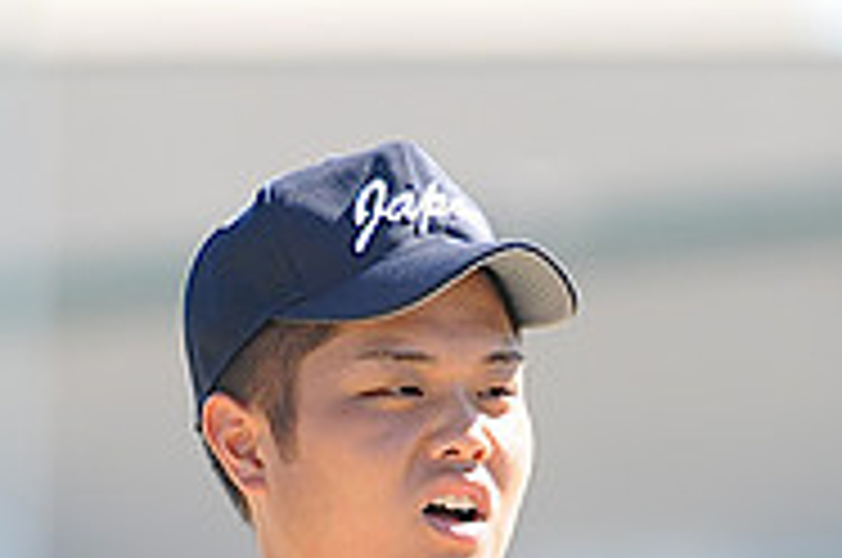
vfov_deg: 1.0
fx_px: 32525
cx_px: 495
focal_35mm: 1393
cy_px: 821
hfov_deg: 1.5
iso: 200
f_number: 4
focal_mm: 300
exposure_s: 1/400
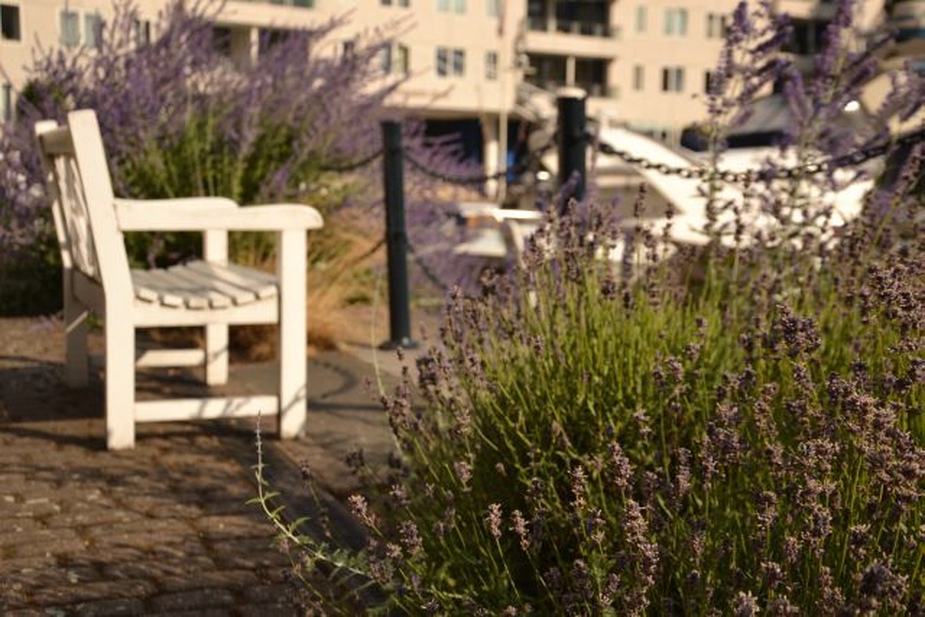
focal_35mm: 57
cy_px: 308
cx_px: 462
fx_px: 1465
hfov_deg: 35.0
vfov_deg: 23.8
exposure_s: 1/1250
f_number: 5
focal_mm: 38
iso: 200
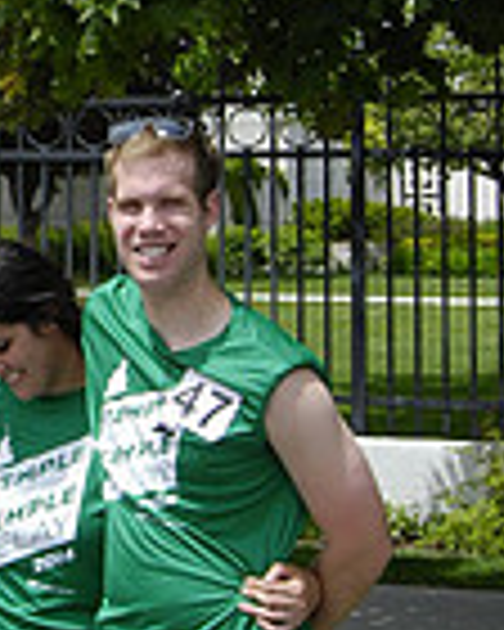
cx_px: -270
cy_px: 90
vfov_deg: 17.1
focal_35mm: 111
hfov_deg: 13.1
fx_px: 2069
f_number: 10
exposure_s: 1/500
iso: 400
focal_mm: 19
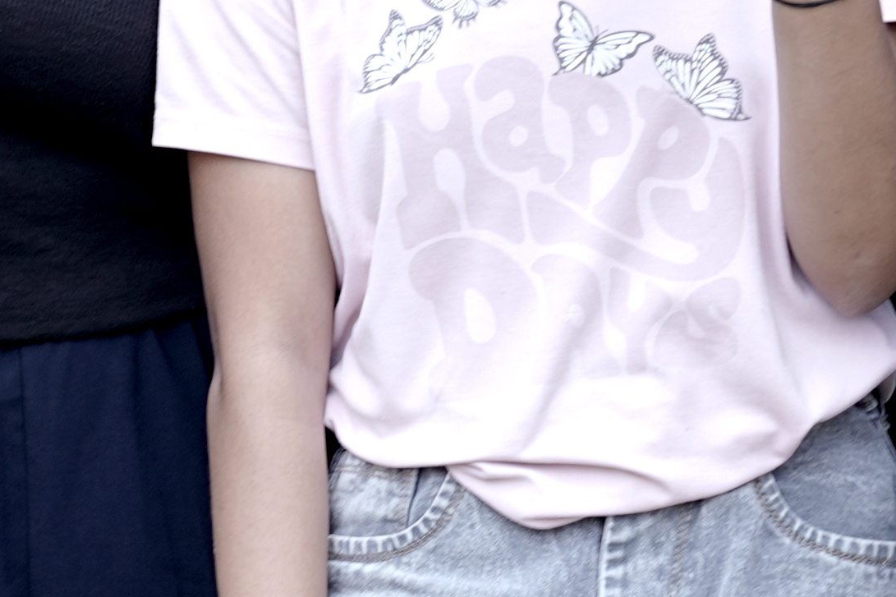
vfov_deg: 2.5
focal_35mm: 546
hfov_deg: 3.8
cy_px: -196
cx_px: -338
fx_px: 13586
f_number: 4
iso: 100
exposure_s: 1/160
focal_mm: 85
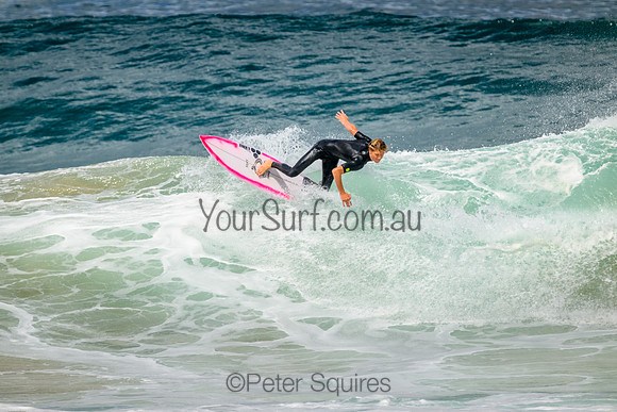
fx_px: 13714
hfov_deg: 2.6
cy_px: 206
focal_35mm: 800
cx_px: 308
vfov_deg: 1.7
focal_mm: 800
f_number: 11
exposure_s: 1/2000
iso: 640
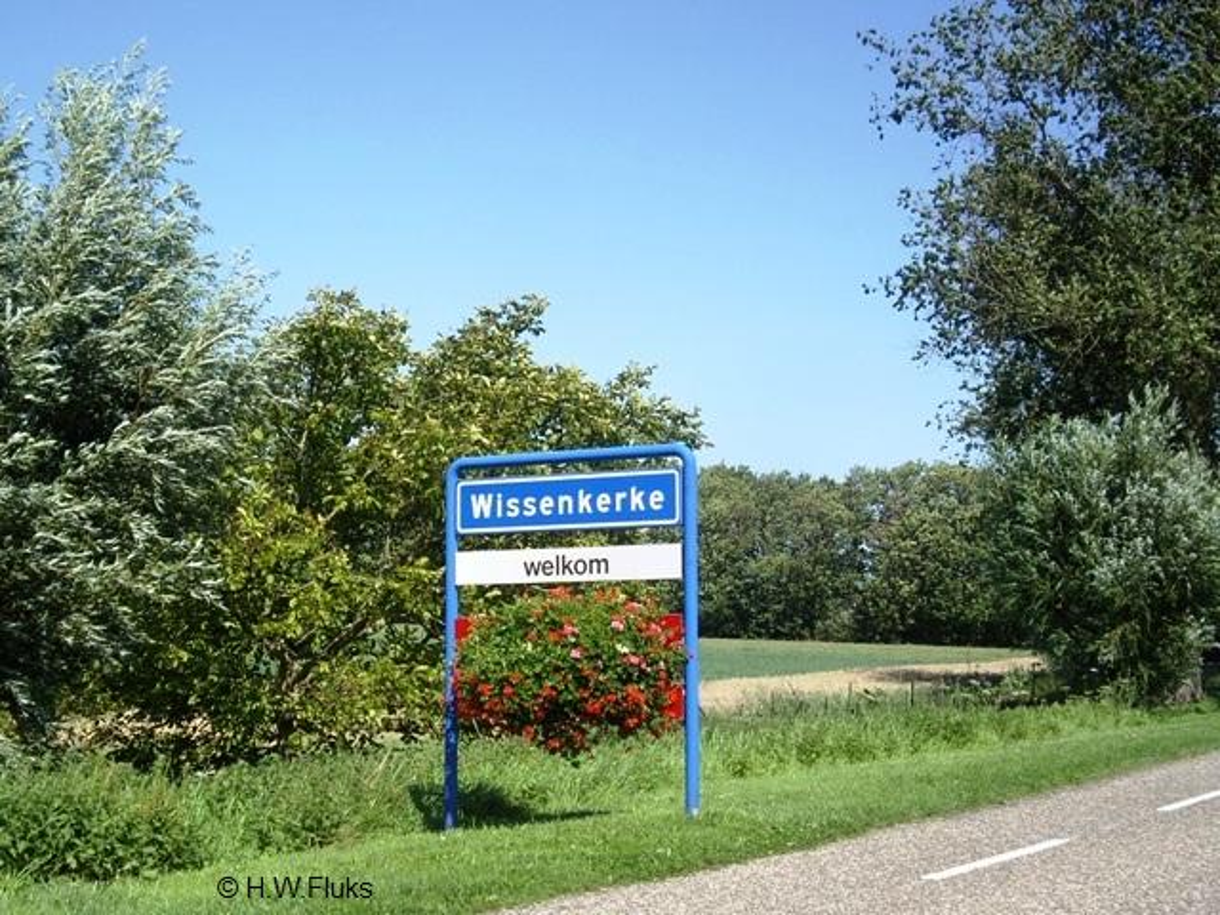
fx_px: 1339
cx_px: 610
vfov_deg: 37.7
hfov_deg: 49.0
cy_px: 458
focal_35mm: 38
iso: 64
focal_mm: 7.9
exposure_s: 1/800
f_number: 2.8
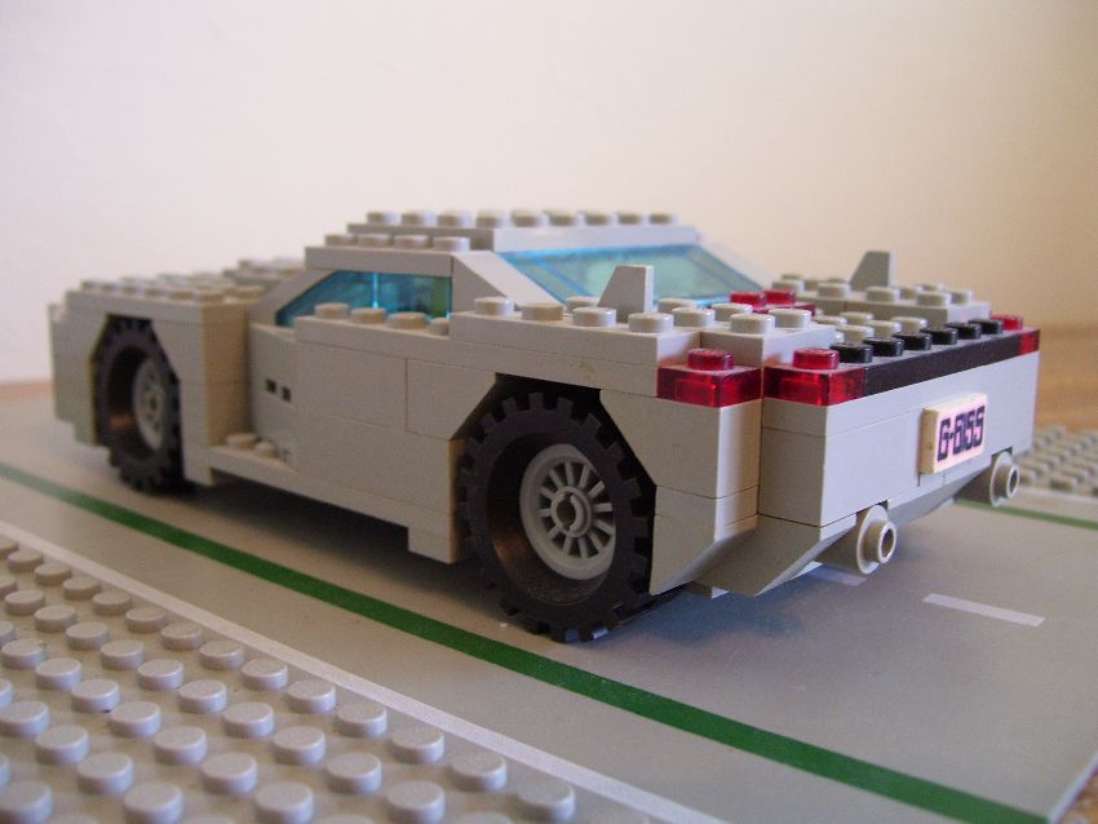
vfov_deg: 38.7
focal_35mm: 37
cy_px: 412
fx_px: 1174
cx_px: 549
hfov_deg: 50.1
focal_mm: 6
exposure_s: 1/8
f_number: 2.7
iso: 160
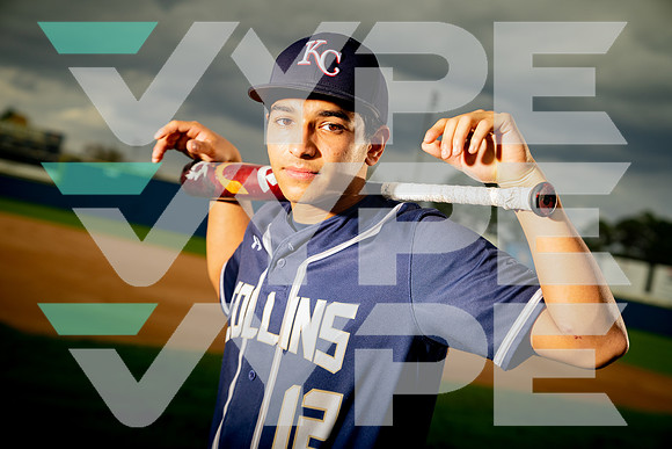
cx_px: 336
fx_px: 1158
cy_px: 224
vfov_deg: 21.9
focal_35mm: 62
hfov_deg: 32.4
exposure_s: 1/250
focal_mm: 62
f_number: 4.5
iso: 400
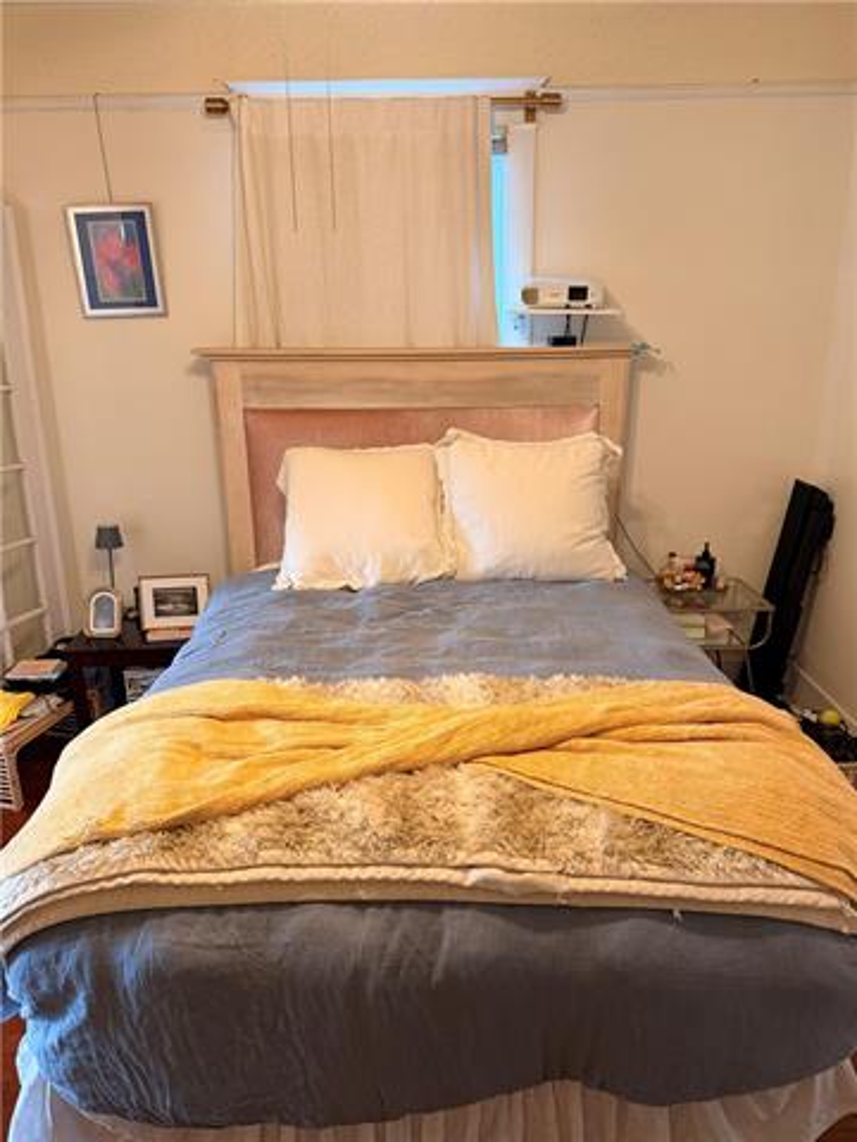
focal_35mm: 24
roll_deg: +0.7
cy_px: 571
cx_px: 428
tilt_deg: -16.9
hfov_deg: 56.8
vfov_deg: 71.6
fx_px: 792
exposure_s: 1/60
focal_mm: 6.76
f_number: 1.78
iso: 250
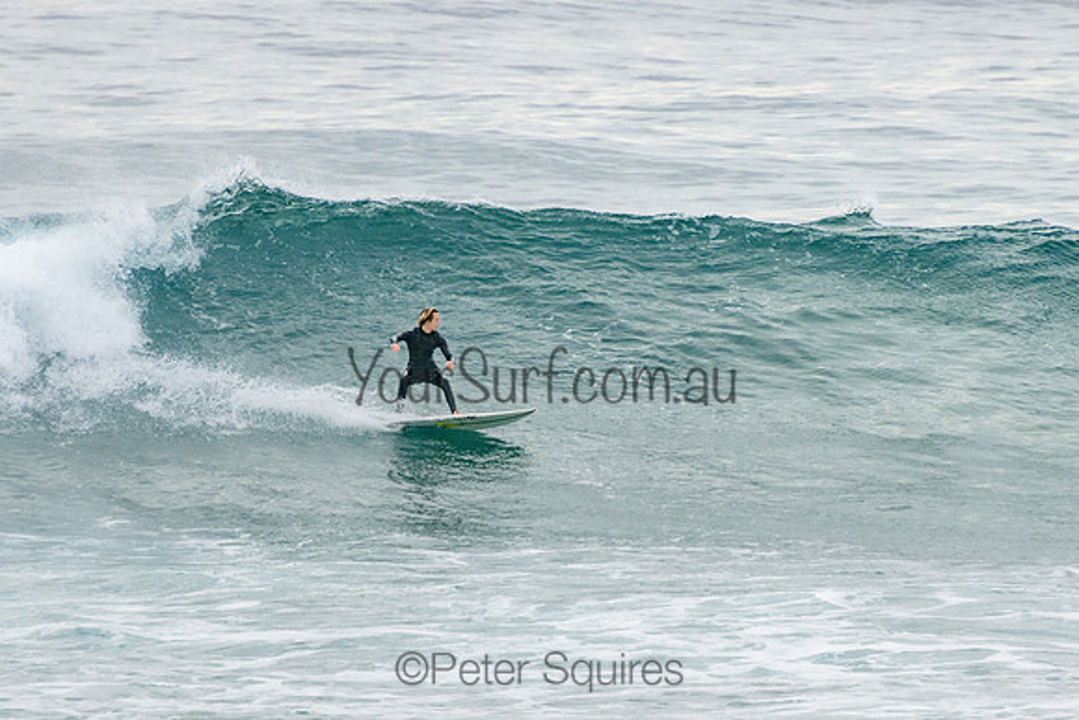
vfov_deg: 2.5
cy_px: 347
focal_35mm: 549
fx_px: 16471
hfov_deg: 3.8
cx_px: 603
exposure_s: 1/1250
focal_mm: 400
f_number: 7.1
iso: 500
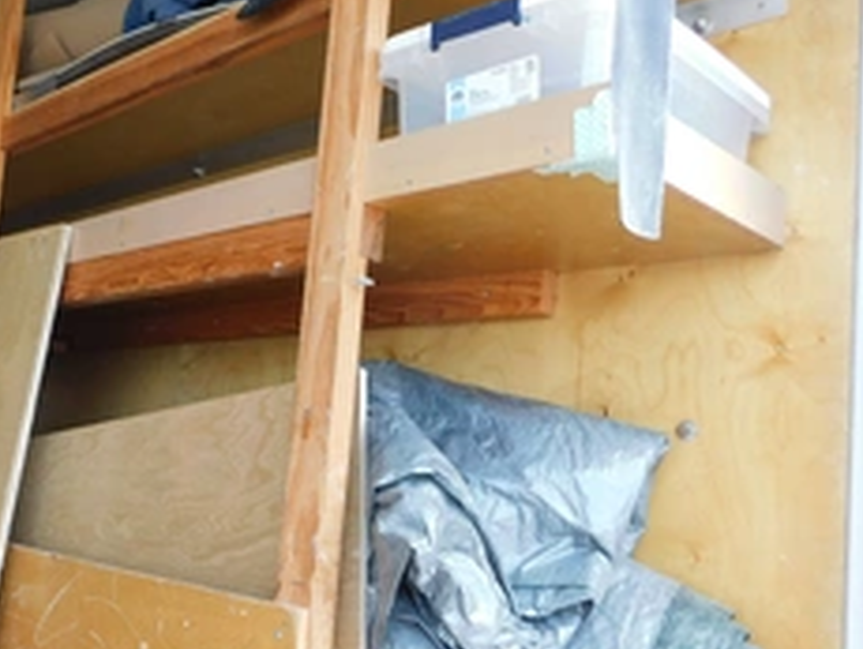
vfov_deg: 35.9
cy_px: 398
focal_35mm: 40
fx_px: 998
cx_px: 184
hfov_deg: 44.7
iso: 125
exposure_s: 1/100
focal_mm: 4
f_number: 3
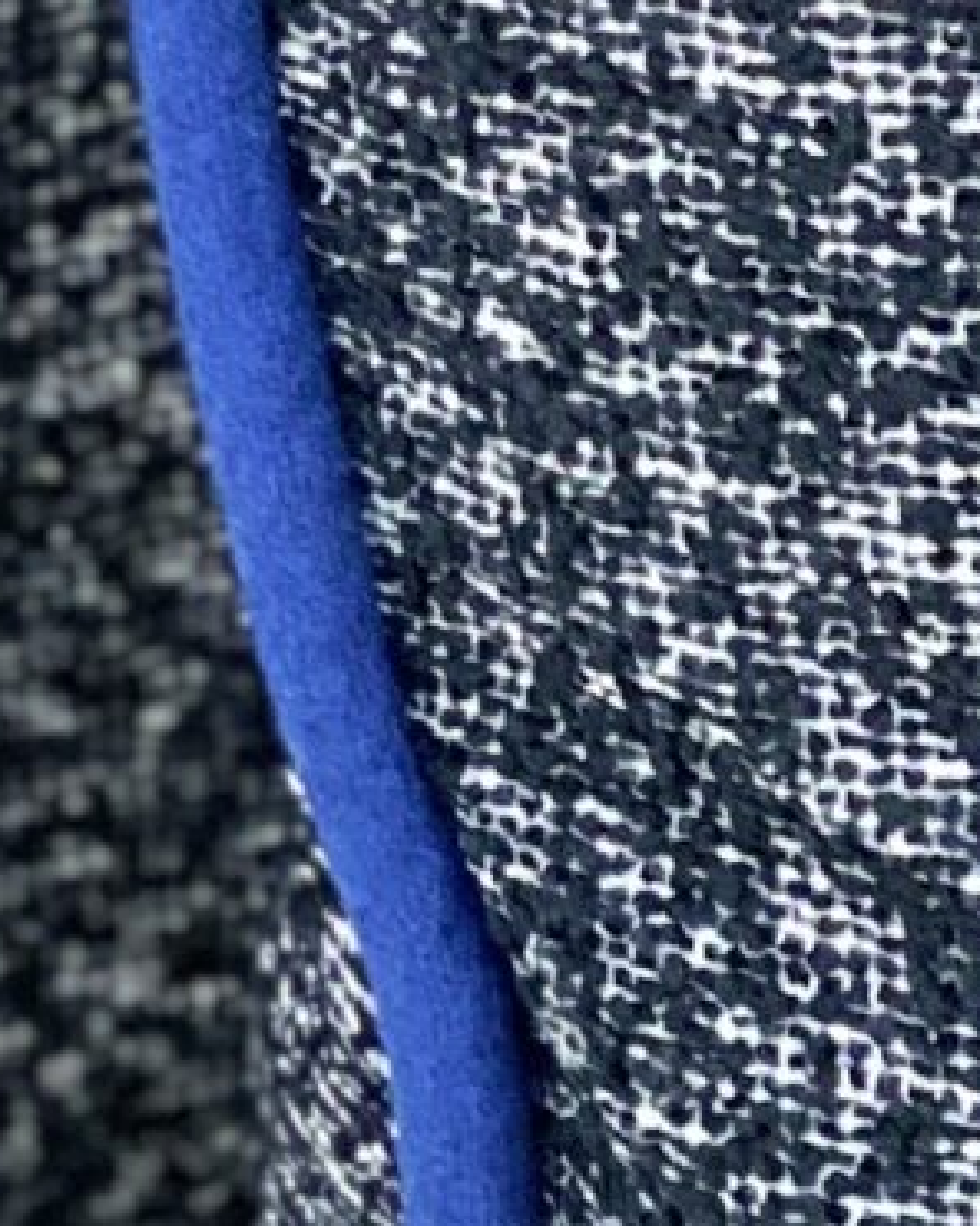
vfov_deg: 5.3
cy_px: -2147
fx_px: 12726
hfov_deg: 4.4
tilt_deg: -29.1
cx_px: -612
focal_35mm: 351
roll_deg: -2.3
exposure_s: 1/122
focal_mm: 6
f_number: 2
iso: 200
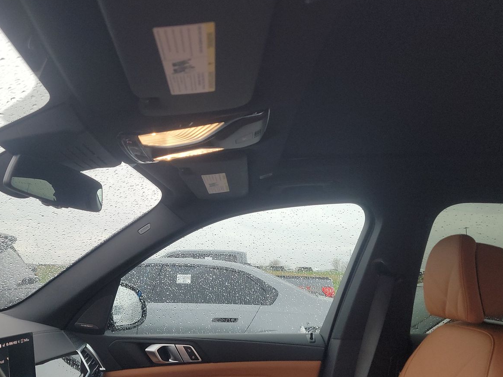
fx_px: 480
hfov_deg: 55.2
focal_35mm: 33
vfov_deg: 42.9
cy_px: 177
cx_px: 225
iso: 432
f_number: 1.8
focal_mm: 6.7
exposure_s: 1/59
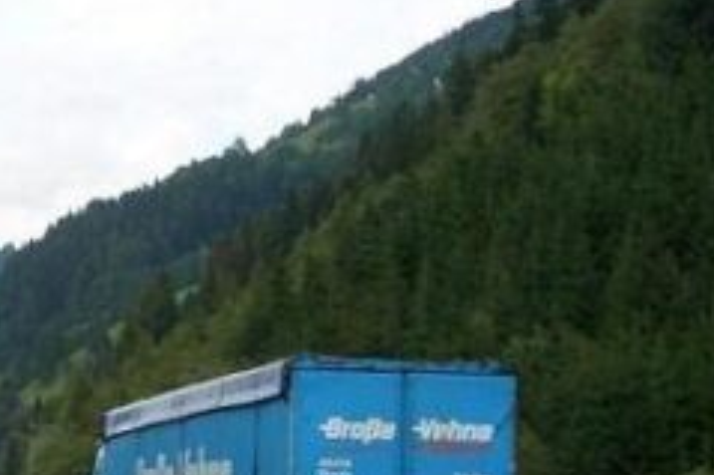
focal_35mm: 106
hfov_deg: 18.5
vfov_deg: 12.7
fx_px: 2101
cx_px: -87
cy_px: 511
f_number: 4.3
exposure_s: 1/250
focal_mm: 5.8
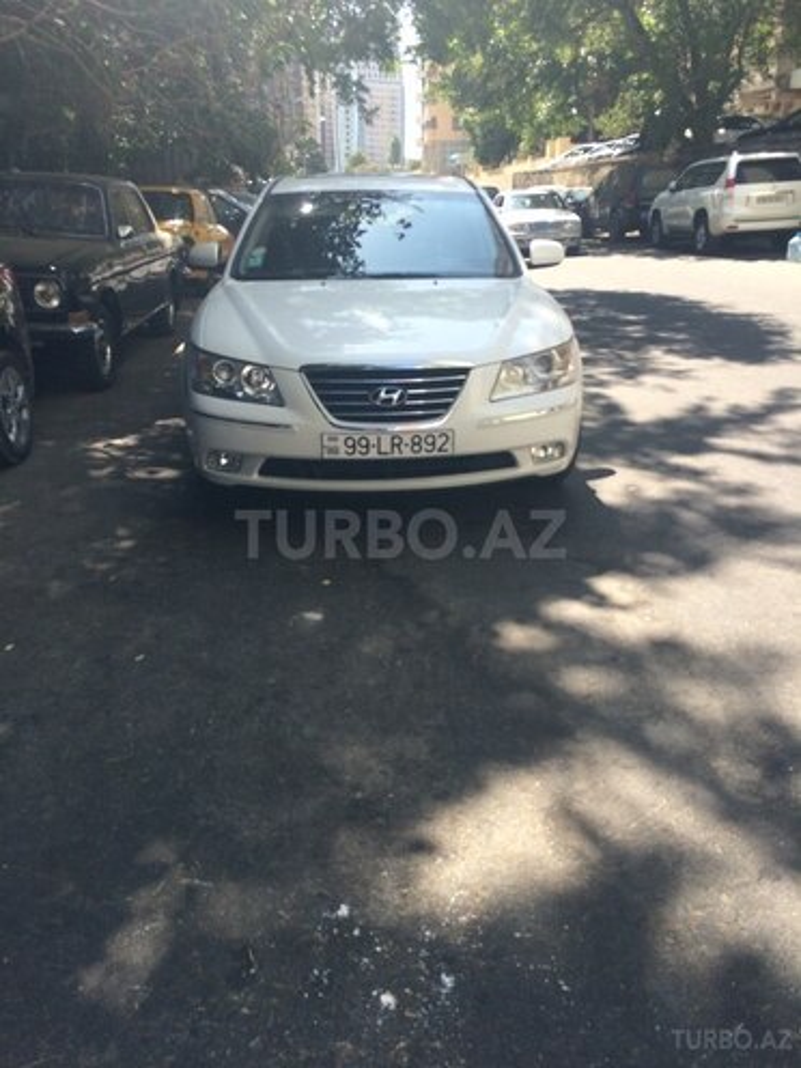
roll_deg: +1.1
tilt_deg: -22.6
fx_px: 895
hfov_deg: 48.2
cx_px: 400
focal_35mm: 29
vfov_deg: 61.7
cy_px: 534
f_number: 2.2
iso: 32
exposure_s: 1/622
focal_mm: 4.15
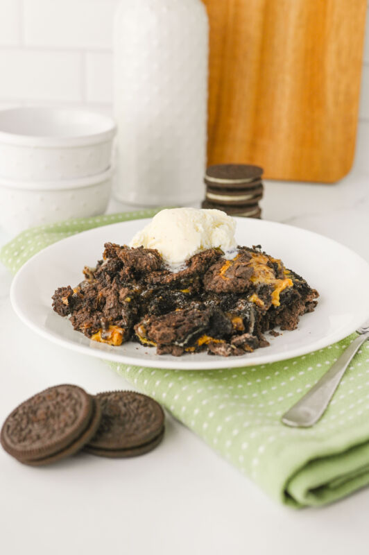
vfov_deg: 39.6
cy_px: 278
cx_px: 184
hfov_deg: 26.9
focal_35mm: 50
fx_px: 770
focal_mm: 50
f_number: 5.6
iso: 360
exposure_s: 1/160
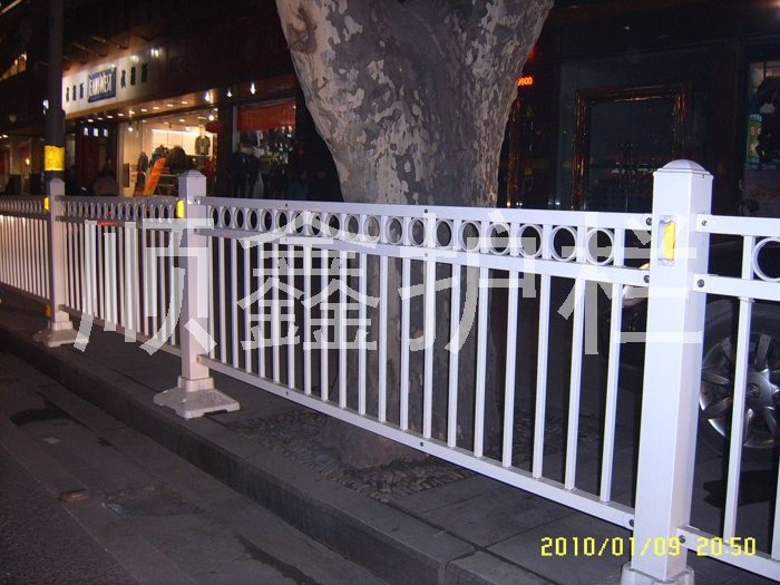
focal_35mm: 35
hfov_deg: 52.6
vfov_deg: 40.7
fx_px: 789
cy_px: 292
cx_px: 390
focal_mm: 5.8
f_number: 2.8
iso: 69
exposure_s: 1/30
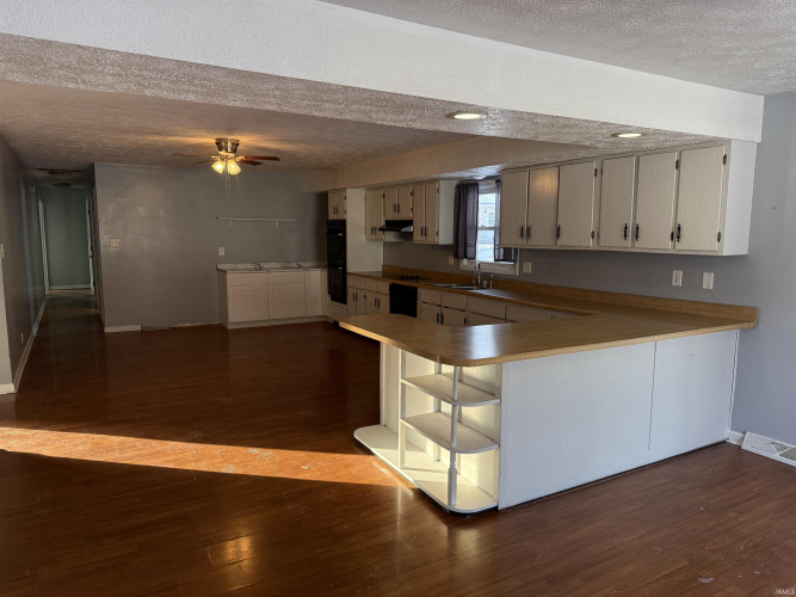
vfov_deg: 56.8
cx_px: 398
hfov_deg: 71.6
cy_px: 298
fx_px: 552
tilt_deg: -7.4
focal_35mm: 24
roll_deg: -0.2
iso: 200
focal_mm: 6.76
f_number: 1.78
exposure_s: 1/131
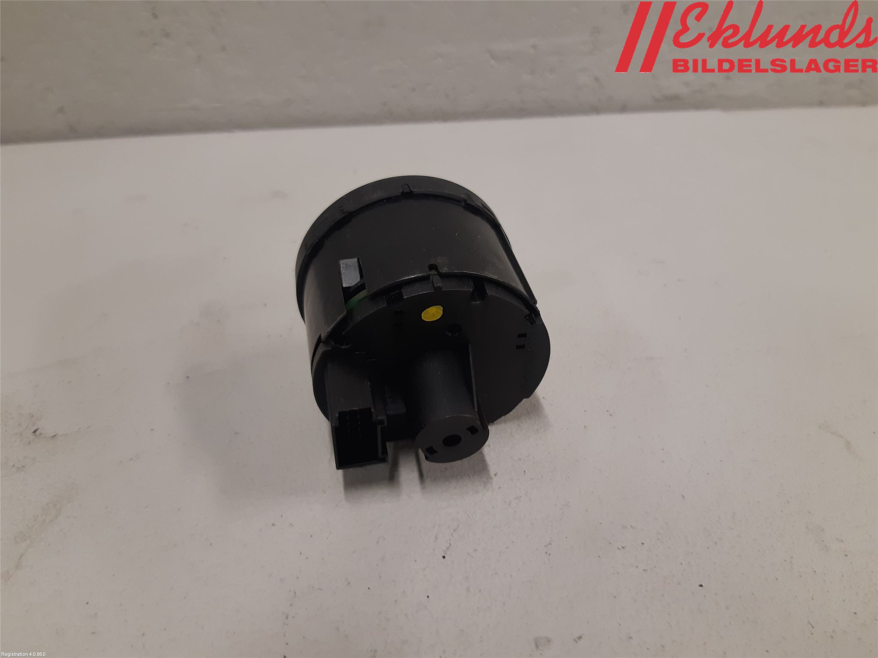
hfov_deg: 67.3
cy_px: 329
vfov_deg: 53.1
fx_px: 659
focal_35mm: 26
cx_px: 439
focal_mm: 3.93
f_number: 1.7
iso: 125
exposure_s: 1/50
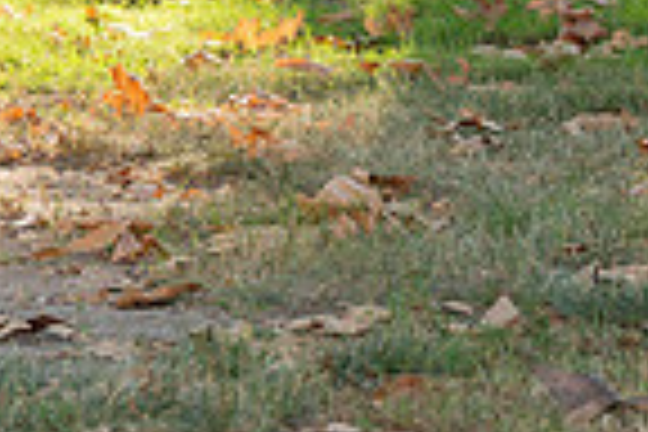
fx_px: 5058
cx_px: -594
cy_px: -403
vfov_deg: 4.8
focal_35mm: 281
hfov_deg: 7.1
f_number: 4
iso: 200
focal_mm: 70
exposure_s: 1/200
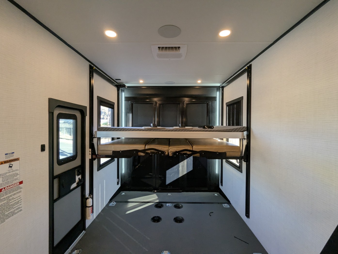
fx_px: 156
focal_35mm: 16
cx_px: 169
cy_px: 127
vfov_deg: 78.2
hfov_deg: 94.4
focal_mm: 2.35
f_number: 2.2
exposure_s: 1/52.6
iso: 214
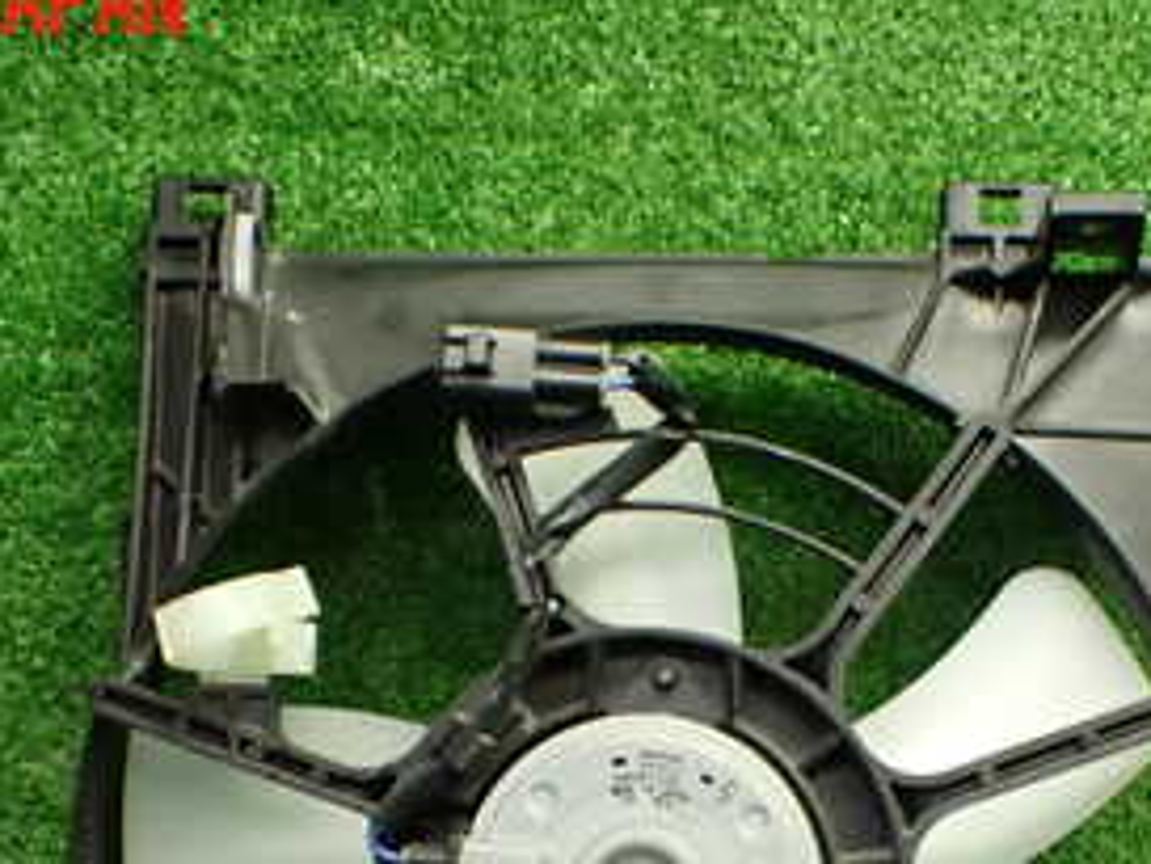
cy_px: 902
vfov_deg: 21.4
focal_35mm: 66
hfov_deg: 29.3
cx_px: 683
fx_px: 2195
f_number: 2.3
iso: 800
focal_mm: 5.4
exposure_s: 1/125
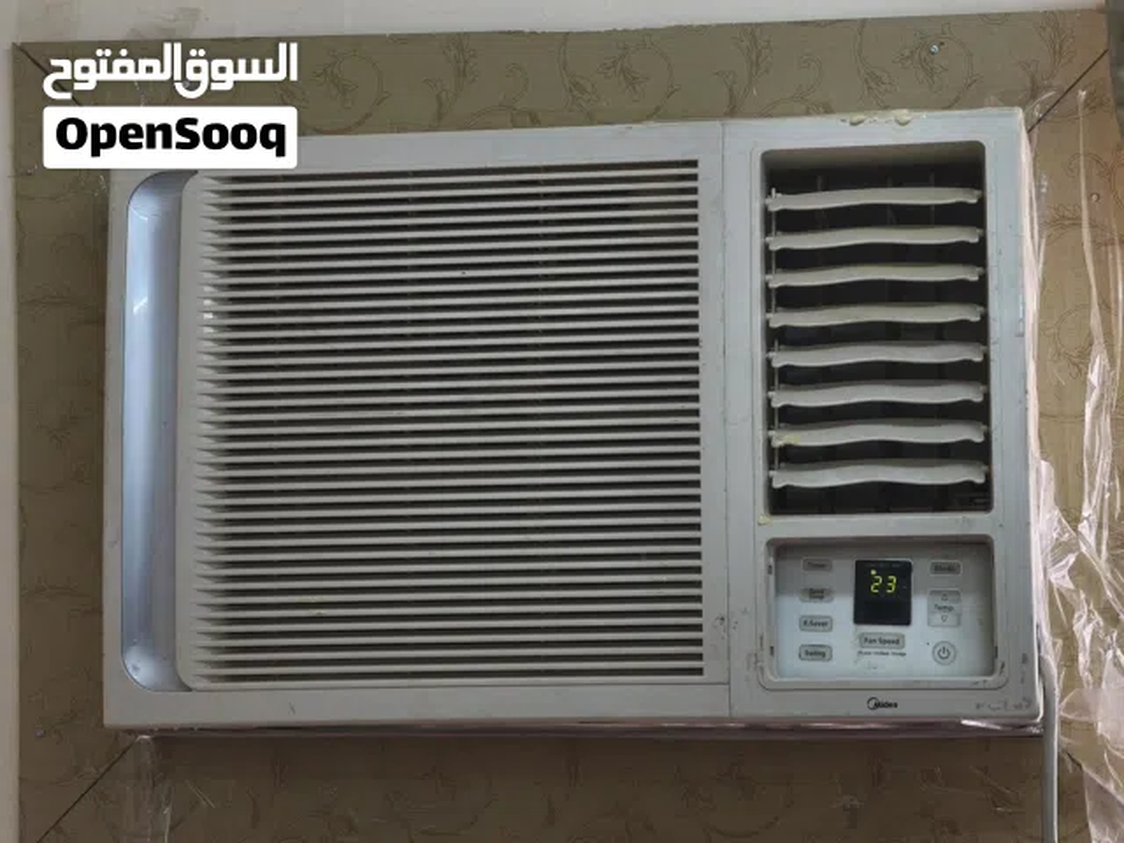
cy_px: 422
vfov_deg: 17.4
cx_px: 562
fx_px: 2760
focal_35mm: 85
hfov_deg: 23.0
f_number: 2
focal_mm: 8.8
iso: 1000
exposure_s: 1/100
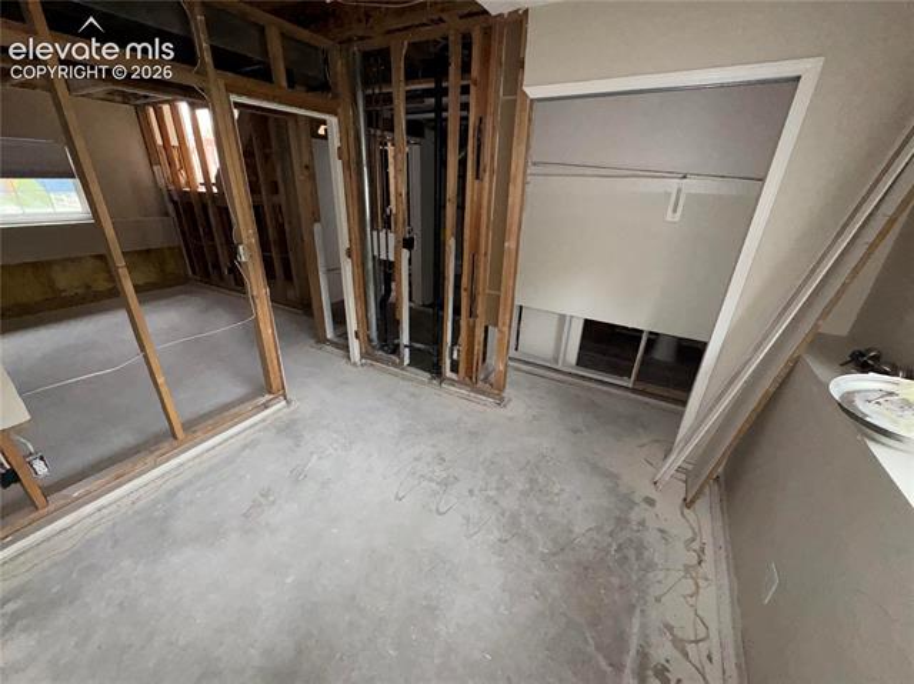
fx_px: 369
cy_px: 342
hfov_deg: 102.1
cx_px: 457
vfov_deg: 85.6
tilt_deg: -24.9
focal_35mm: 14
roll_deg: -2.1
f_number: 2.2
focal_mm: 2.22
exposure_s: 1/60
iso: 320
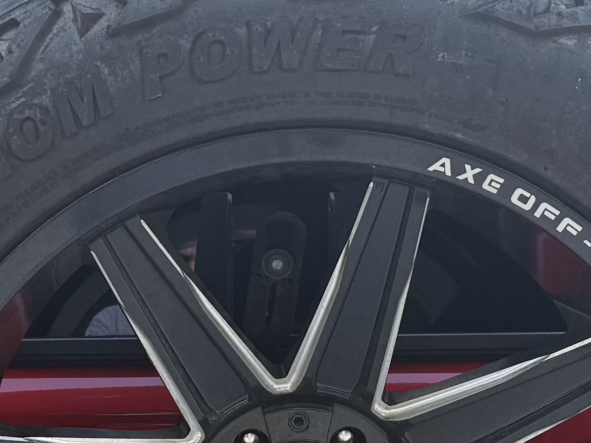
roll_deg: +0.5
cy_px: 516
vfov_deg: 13.4
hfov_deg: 18.2
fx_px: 1844
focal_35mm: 108
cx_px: 257
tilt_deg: -10.6
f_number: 1.78
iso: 80
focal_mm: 6.76
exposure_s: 1/702
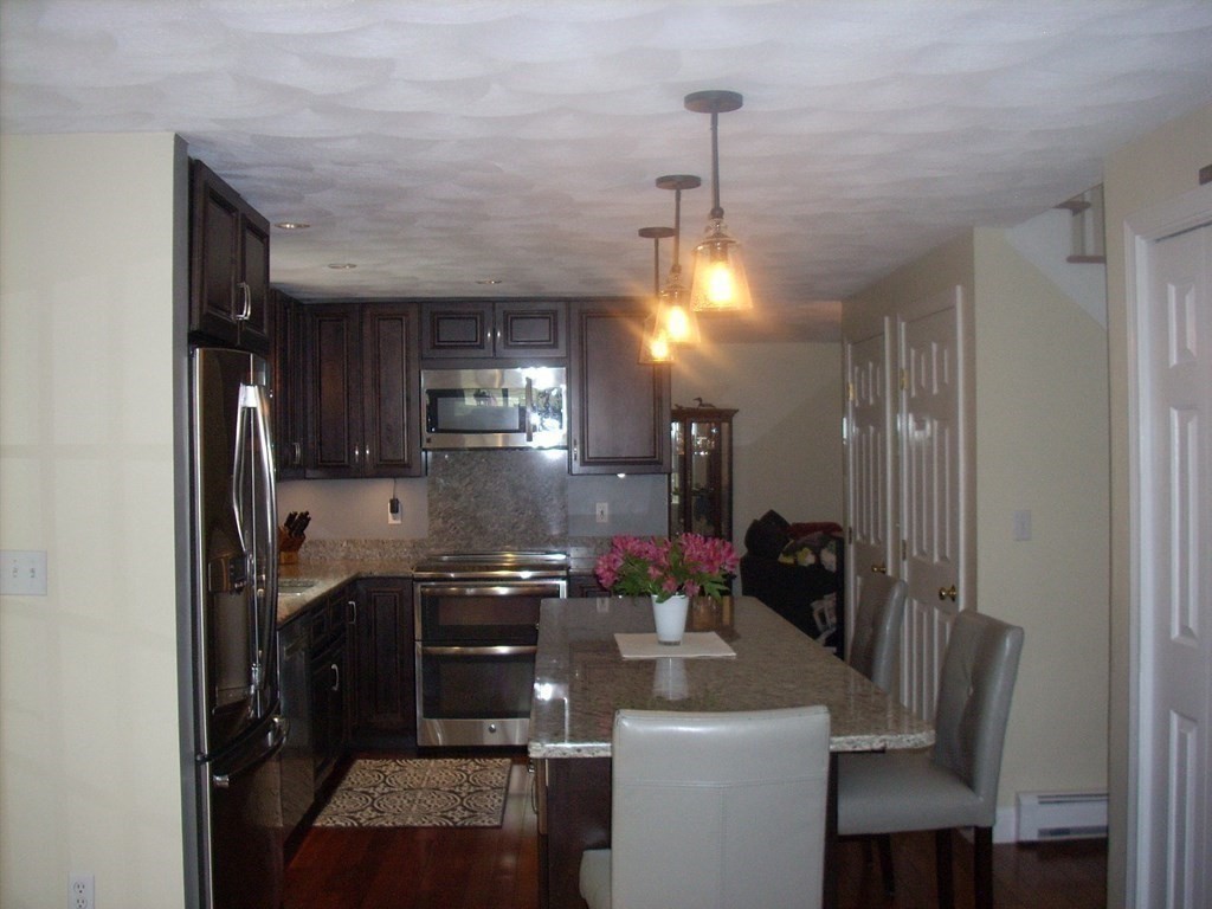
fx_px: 1295
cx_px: 606
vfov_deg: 38.7
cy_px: 454
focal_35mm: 37
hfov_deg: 50.1
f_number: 2.8
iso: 200
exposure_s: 1/60
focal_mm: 6.2
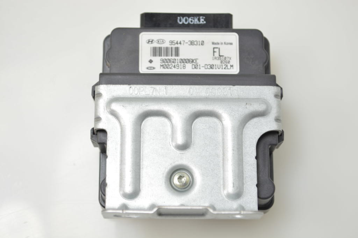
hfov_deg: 24.6
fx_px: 820
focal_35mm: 82
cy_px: 119
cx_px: 179
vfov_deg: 16.5
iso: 400
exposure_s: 1/60
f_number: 5.6
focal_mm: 55
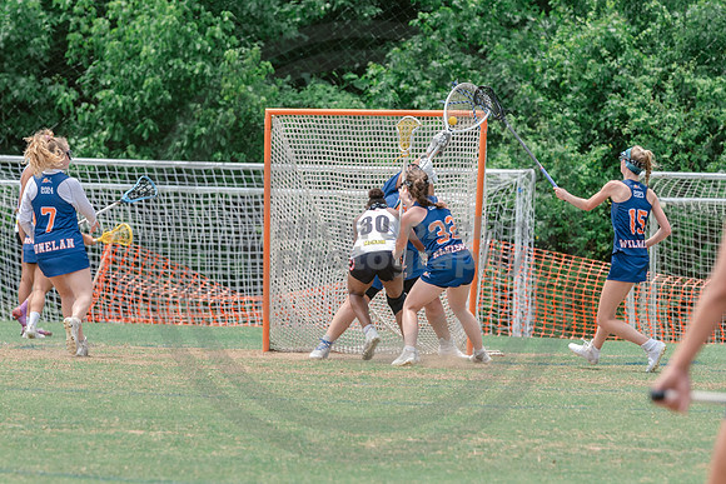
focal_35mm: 383
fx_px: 7721
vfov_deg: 3.6
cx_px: 396
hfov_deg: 5.4
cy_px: 289
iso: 400
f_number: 5
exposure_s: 1/1600
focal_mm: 200
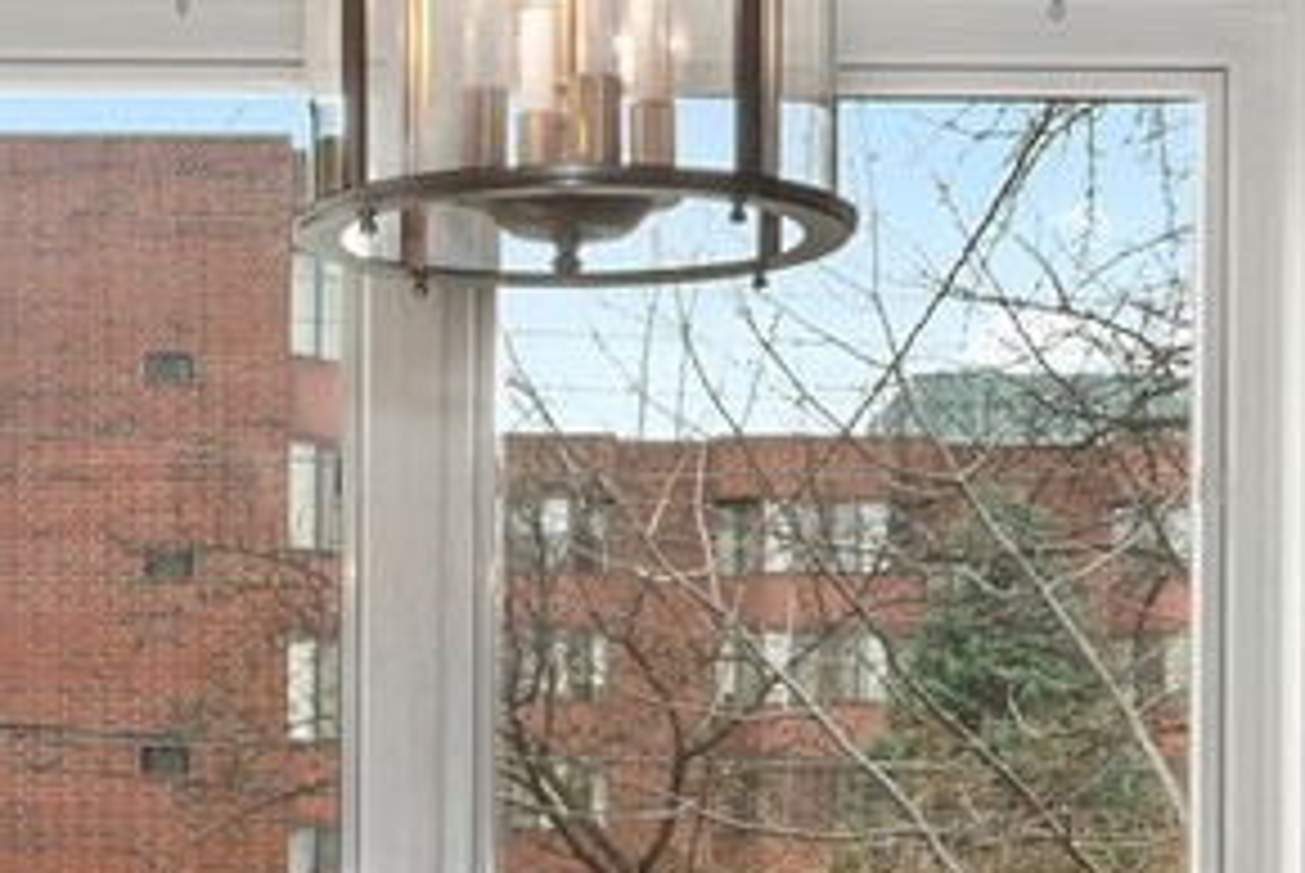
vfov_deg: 12.6
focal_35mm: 106
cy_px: 1098
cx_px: 34
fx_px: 3846
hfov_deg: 18.8
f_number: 8
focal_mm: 19
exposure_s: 1/5
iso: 400
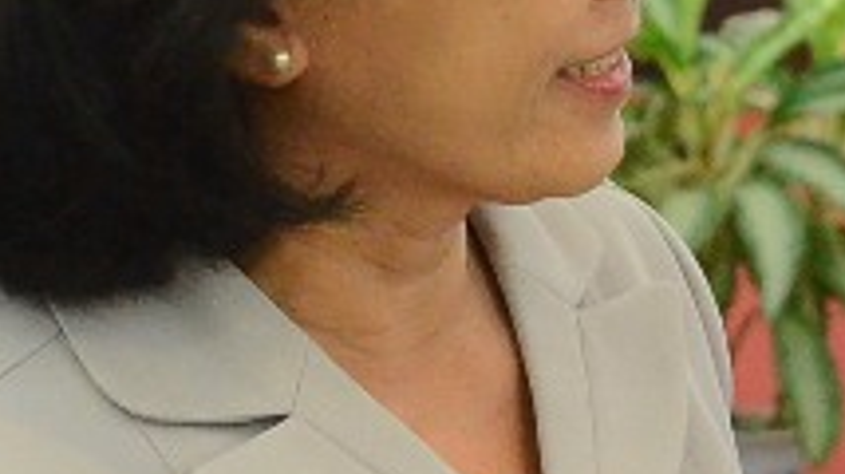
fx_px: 5038
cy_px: 221
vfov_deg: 5.4
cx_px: 1003
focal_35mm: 225
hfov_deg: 9.5
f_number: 5.6
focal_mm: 30
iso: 4000
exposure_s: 1/160
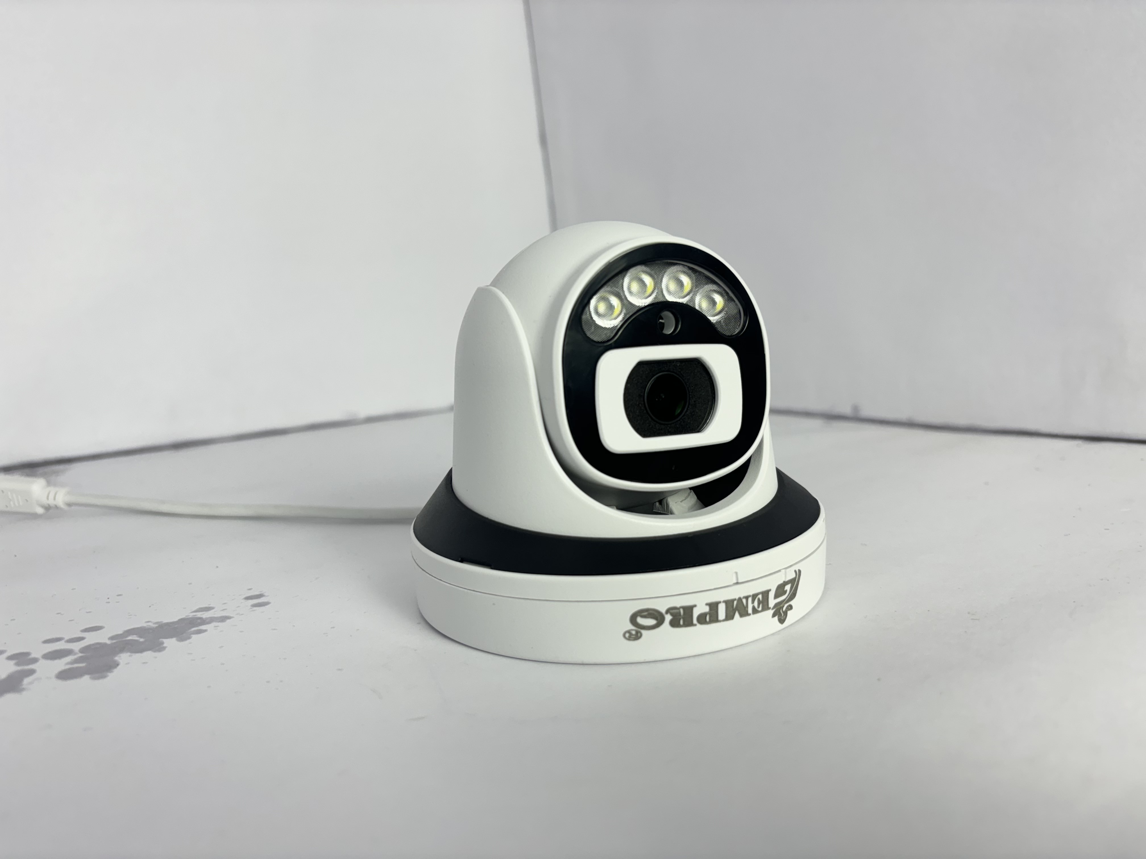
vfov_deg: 53.1
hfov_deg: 67.3
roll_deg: +3.7
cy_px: 430
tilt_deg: -7.8
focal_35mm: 26
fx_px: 861
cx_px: 573
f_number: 1.6
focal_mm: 5.96
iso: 40
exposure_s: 1/100
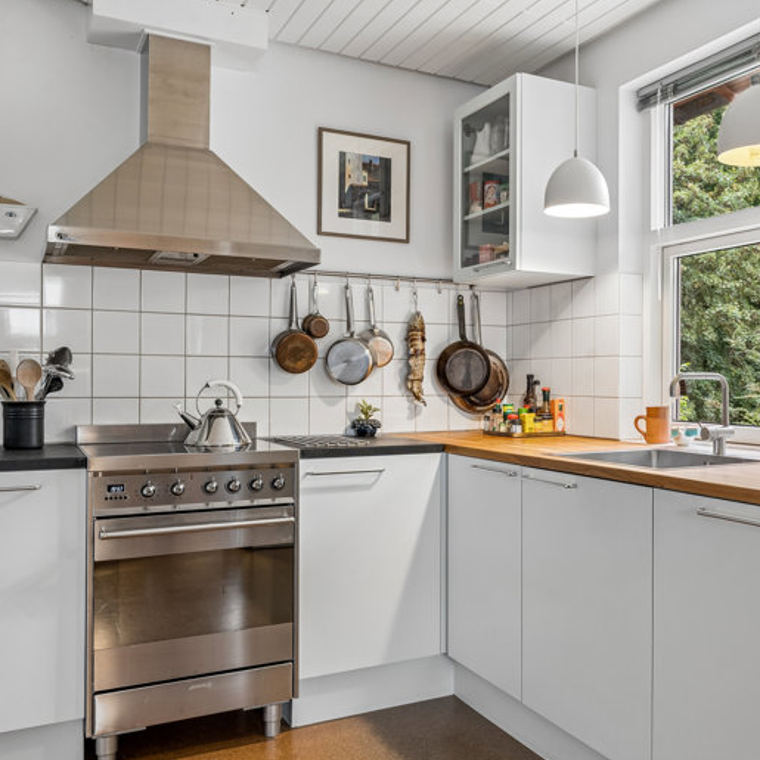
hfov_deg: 47.8
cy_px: 389
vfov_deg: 48.9
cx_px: 524
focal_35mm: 34
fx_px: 836
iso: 200
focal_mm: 25.5
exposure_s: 1/4
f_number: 8
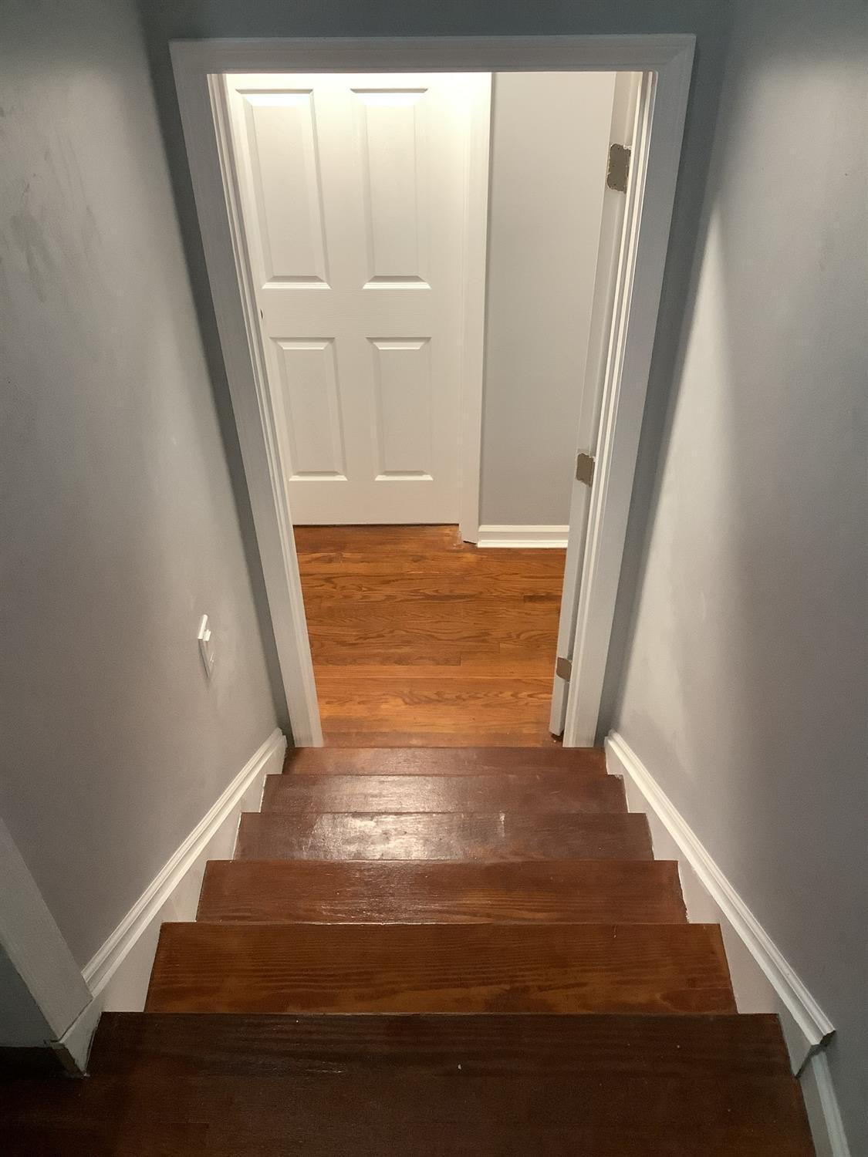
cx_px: 434
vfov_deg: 58.4
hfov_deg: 45.4
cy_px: 578
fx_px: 1036
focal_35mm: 31
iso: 320
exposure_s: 1/60
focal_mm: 3.3
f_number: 2.4
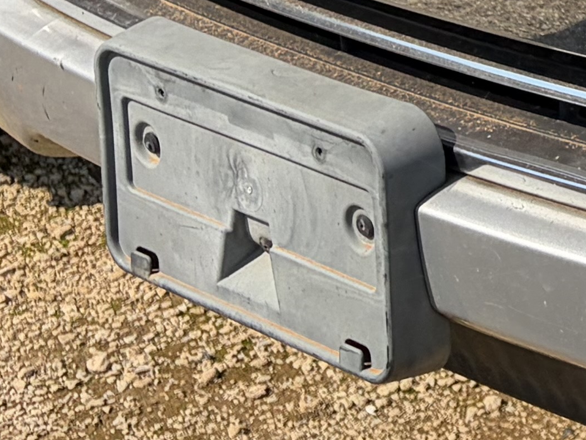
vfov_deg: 9.8
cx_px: 1184
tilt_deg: -9.2
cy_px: -433
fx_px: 2387
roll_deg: -2.7
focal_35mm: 141
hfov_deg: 12.3
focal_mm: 5.96
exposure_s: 1/5814
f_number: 1.6
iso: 64
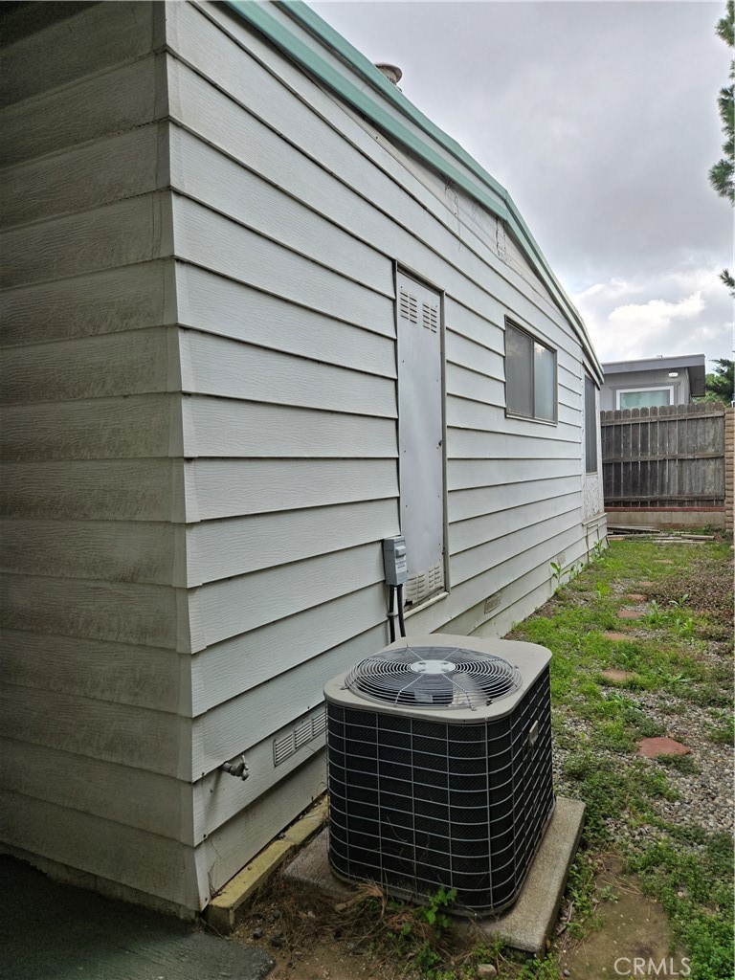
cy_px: 490
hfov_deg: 58.9
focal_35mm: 23
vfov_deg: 73.9
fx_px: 651
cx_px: 368
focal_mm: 5.4
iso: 80
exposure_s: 1/2686
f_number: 1.8
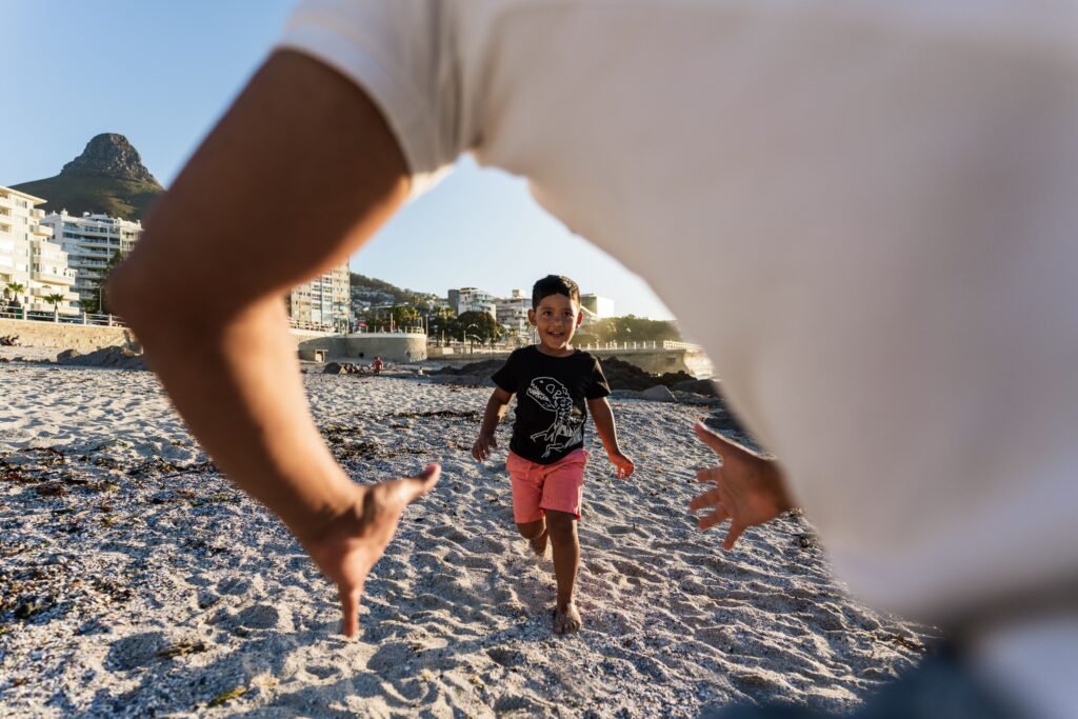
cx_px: 539
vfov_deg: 61.9
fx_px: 599
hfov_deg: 84.0
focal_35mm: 20
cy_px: 360
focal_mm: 20
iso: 100
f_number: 2.8
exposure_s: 1/1250
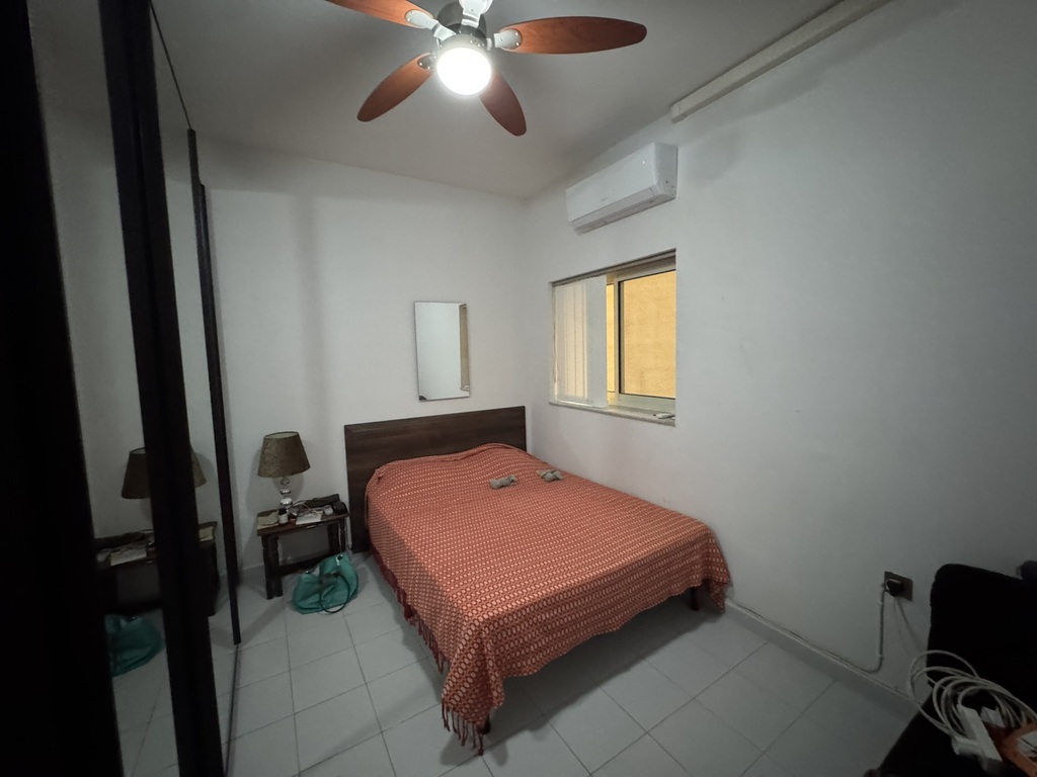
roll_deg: +1.8
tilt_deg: -6.9
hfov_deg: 102.1
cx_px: 518
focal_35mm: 14
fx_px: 419
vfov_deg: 85.7
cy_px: 388
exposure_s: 1/33
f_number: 2.2
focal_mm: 2.22
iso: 1250
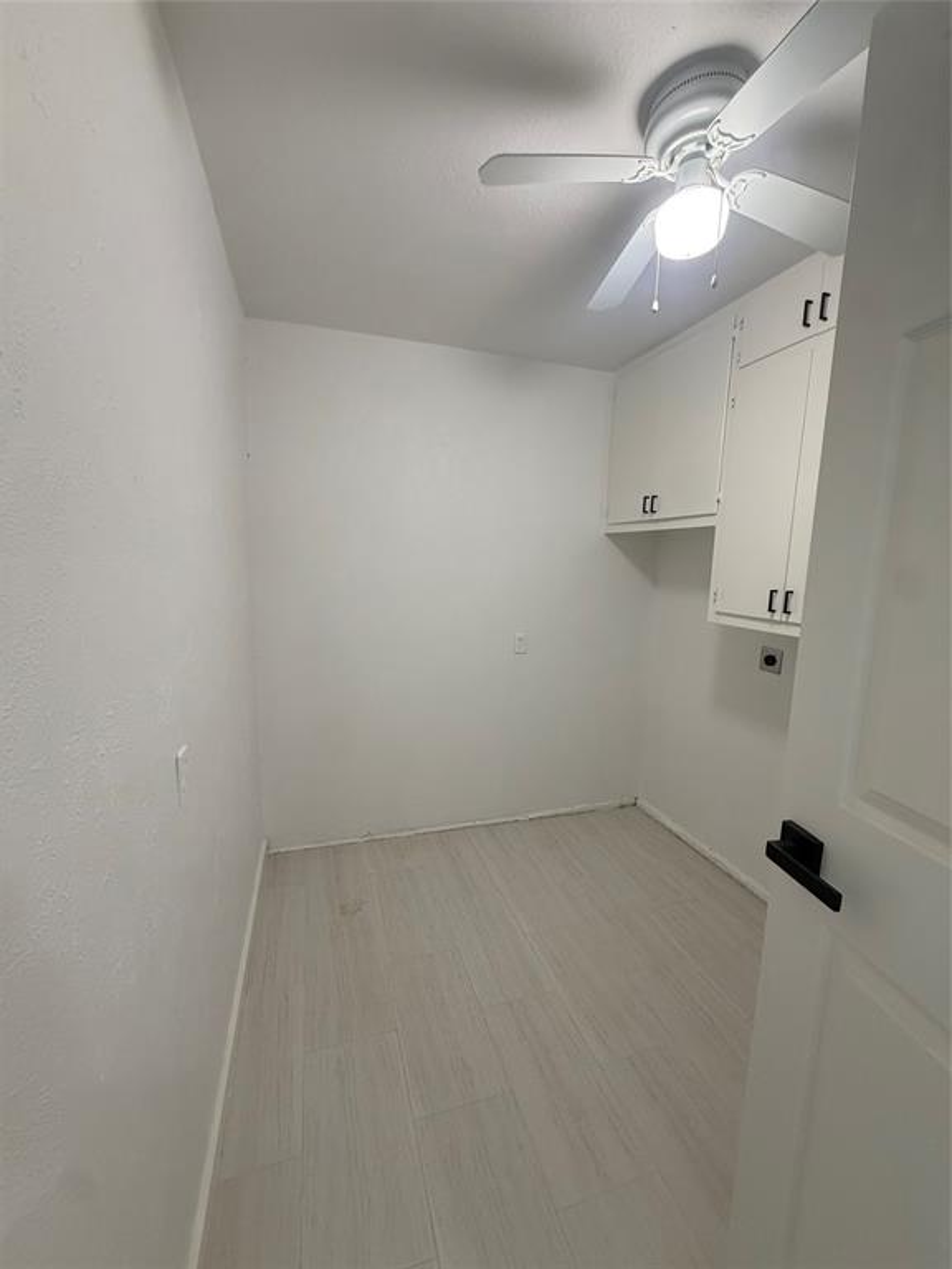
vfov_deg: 102.1
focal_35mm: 14
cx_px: 476
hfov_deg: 85.7
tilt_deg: -8.0
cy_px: 634
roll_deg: -1.4
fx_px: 513
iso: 320
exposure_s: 1/120
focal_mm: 2.22
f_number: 2.2
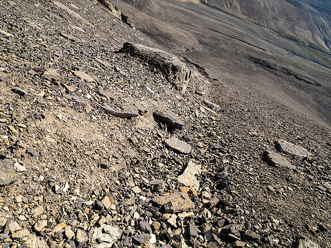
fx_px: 229
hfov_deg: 71.6
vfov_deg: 56.8
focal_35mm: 24
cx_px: 166
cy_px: 124
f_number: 8
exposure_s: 1/200
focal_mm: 12
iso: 200
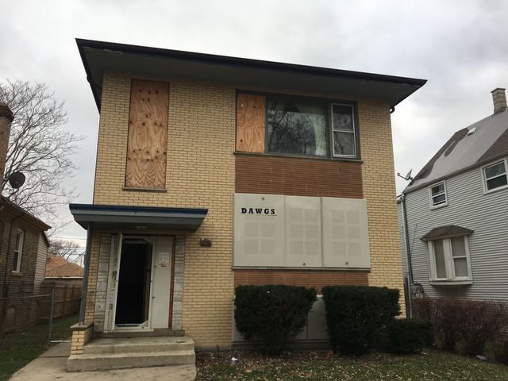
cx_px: 254
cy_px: 190
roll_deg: +0.5
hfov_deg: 61.7
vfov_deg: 48.2
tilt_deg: +13.3
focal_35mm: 29
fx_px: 426
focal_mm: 4.15
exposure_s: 1/541
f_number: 2.2
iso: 25
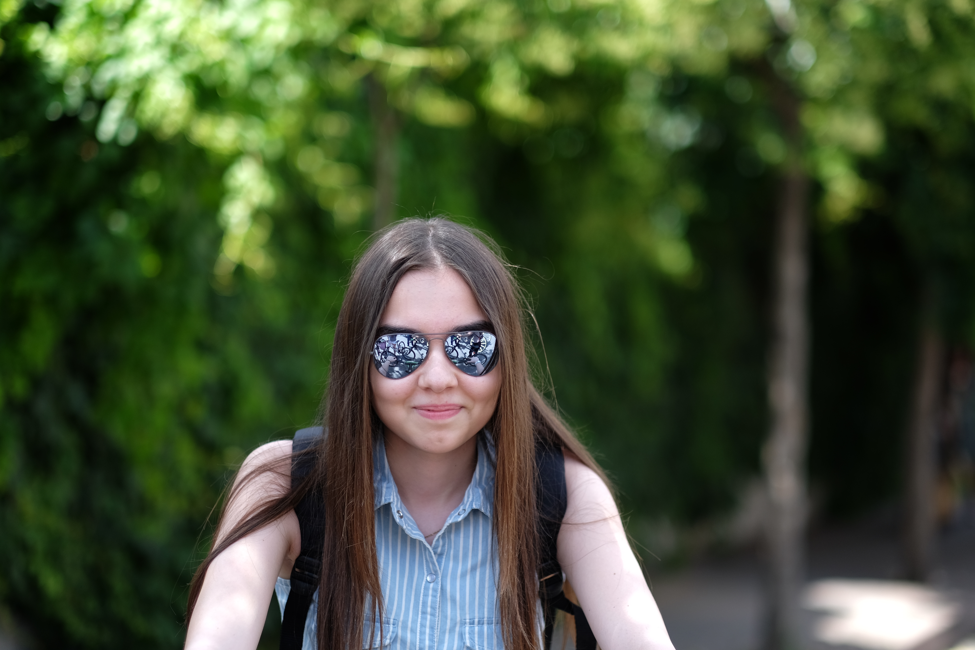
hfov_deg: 24.2
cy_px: 325
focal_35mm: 84
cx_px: 488
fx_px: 2275
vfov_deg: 16.3
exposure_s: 1/2200
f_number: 1.2
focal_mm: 56
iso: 100
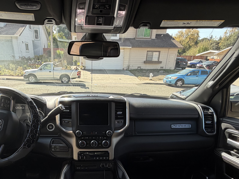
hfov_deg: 68.5
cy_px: 137
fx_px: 173
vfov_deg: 52.1
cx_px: 92
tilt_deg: -25.8
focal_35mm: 25
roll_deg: -0.1
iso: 40
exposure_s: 1/172
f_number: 2.2
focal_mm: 2.22
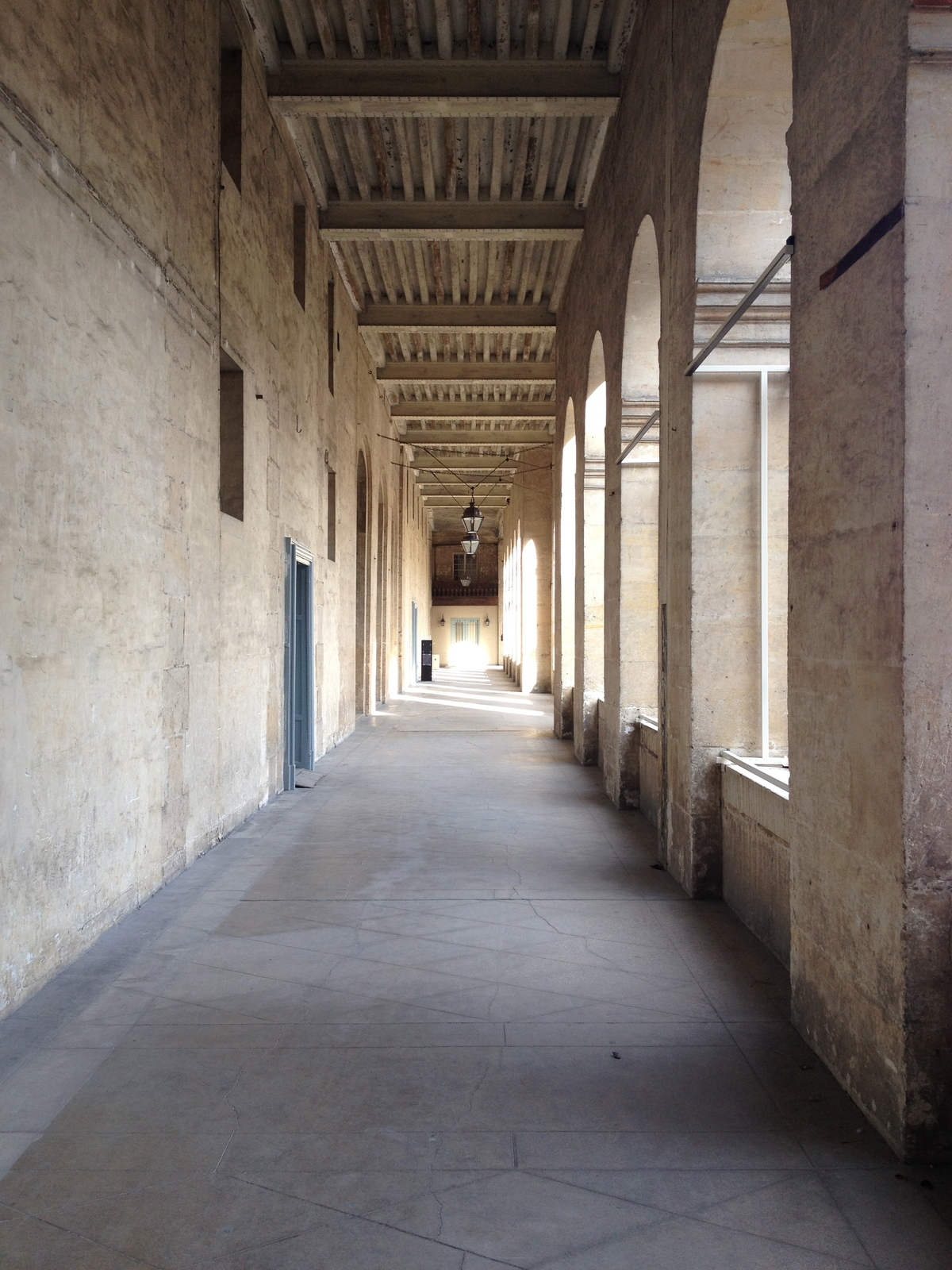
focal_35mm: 35
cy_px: 635
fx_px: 1283
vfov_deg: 52.6
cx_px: 476
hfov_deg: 40.7
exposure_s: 1/128
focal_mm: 4.28
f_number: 2.4
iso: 64
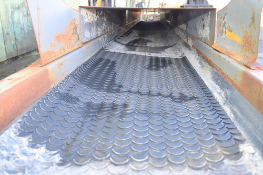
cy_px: 88
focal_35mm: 30
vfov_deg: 43.6
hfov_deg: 61.9
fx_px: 219
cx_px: 132
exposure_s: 1/200
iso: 720
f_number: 5
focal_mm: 20
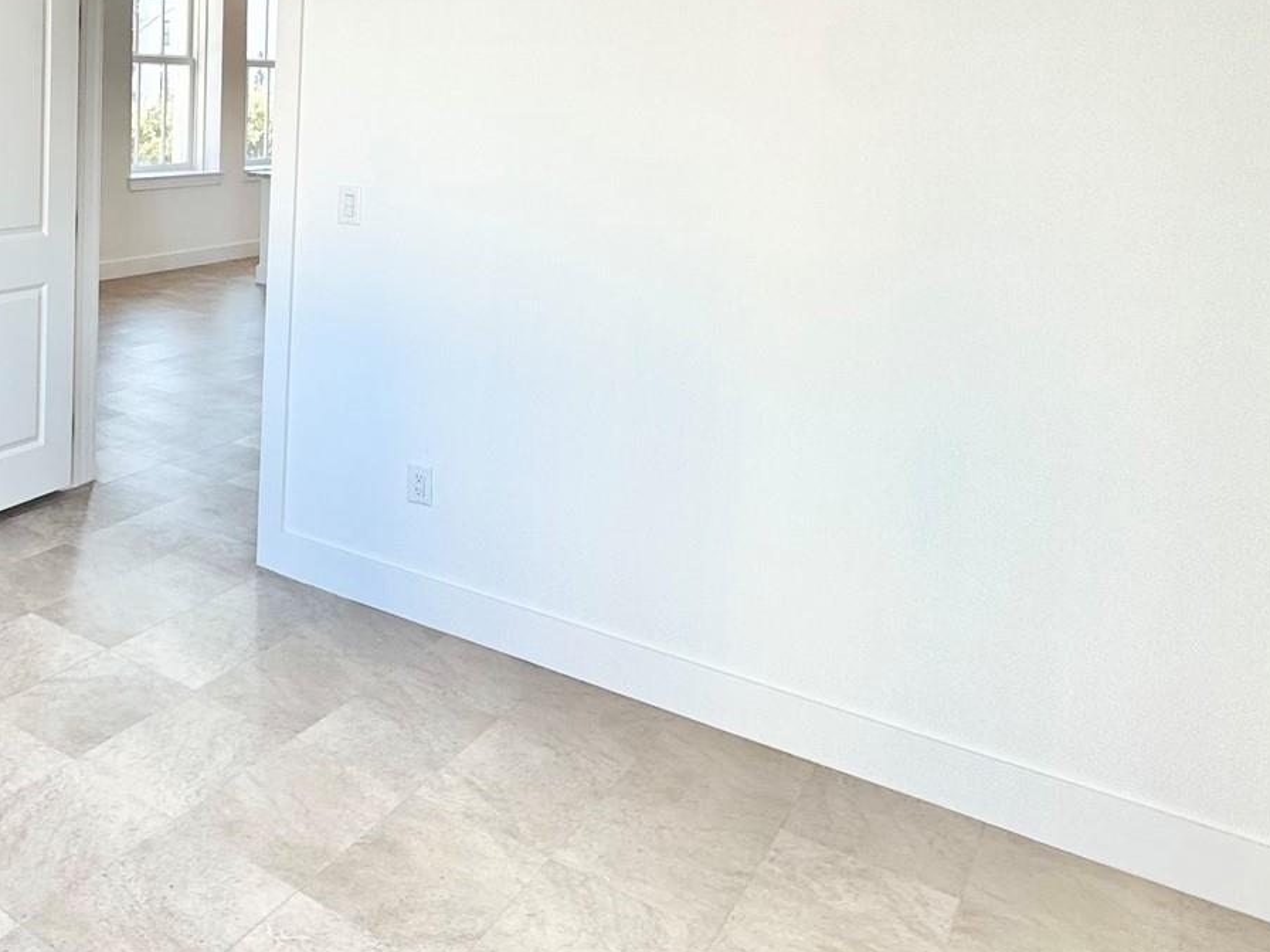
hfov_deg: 48.3
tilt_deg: -5.4
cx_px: 43
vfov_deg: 42.2
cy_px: 187
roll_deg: -0.9
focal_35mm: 32
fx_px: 1174
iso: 40
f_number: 2.2
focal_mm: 2.22
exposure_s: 1/168
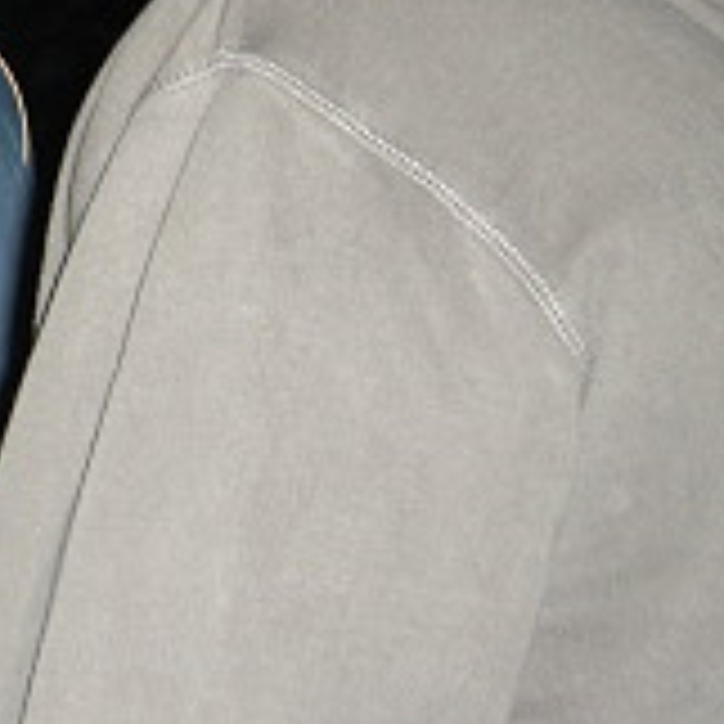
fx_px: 2982
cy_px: -112
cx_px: -342
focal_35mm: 126
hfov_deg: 13.1
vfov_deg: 13.5
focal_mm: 7.9
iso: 200
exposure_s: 1/60
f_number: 2.8
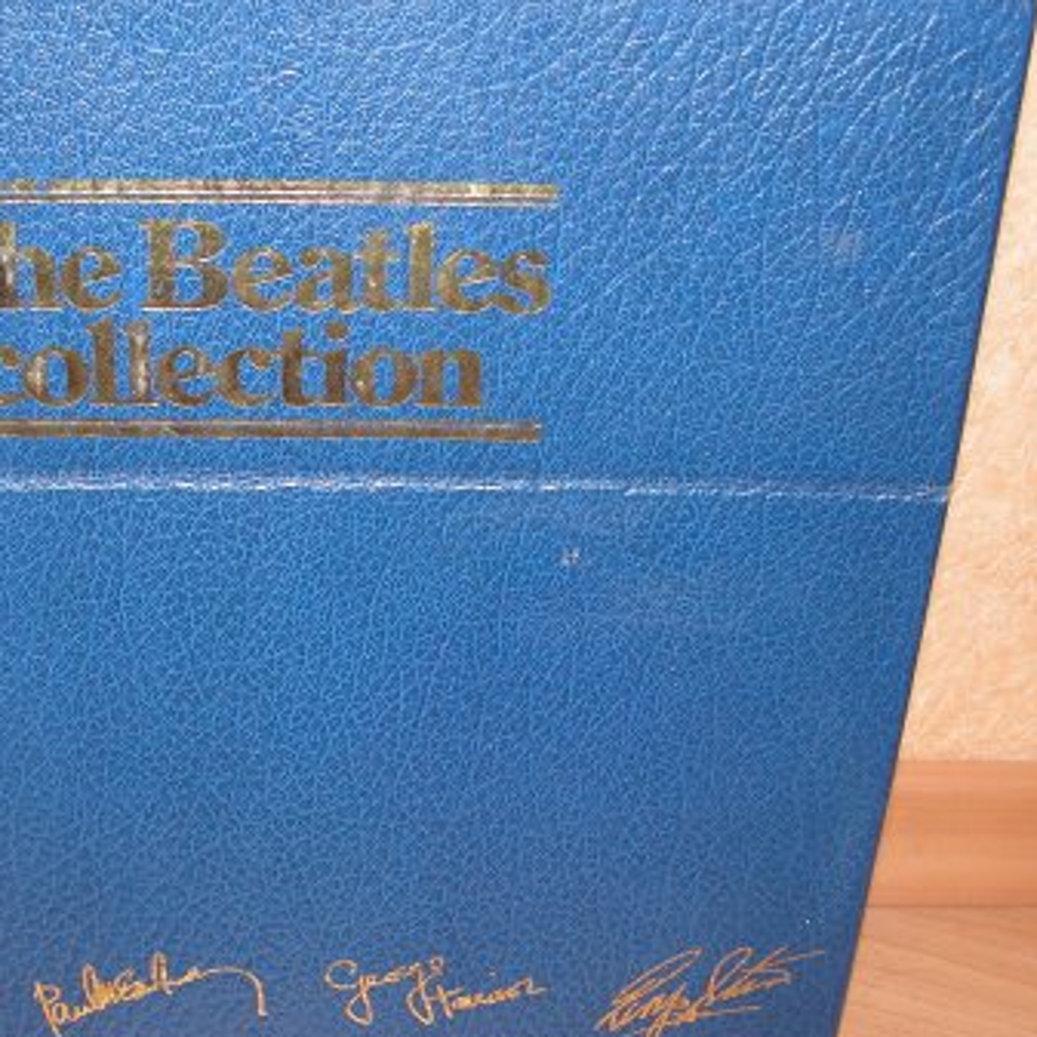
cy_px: 594
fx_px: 1864
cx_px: 271
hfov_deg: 30.6
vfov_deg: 31.0
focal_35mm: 55
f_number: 2.8
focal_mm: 8.9
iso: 100
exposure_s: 1/60
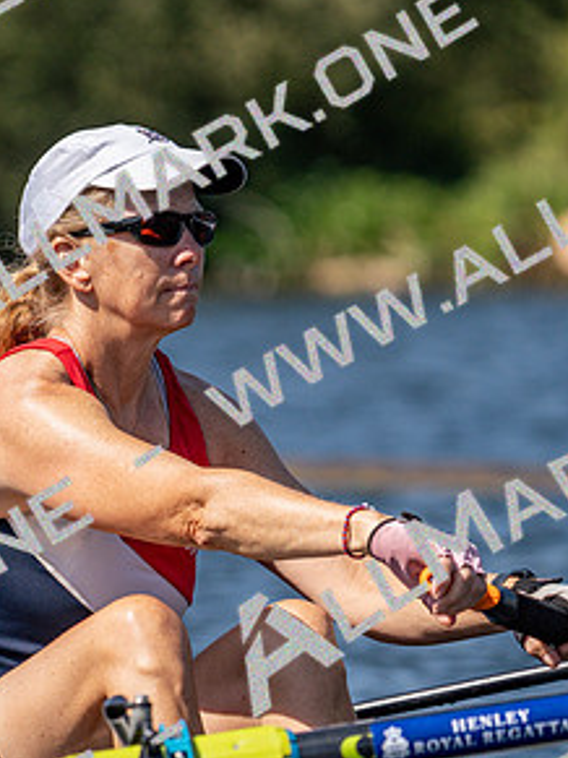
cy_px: 470
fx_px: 12589
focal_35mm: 575
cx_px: 16
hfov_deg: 2.6
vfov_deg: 3.4
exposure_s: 1/2000
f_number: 6.3
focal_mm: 300
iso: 200
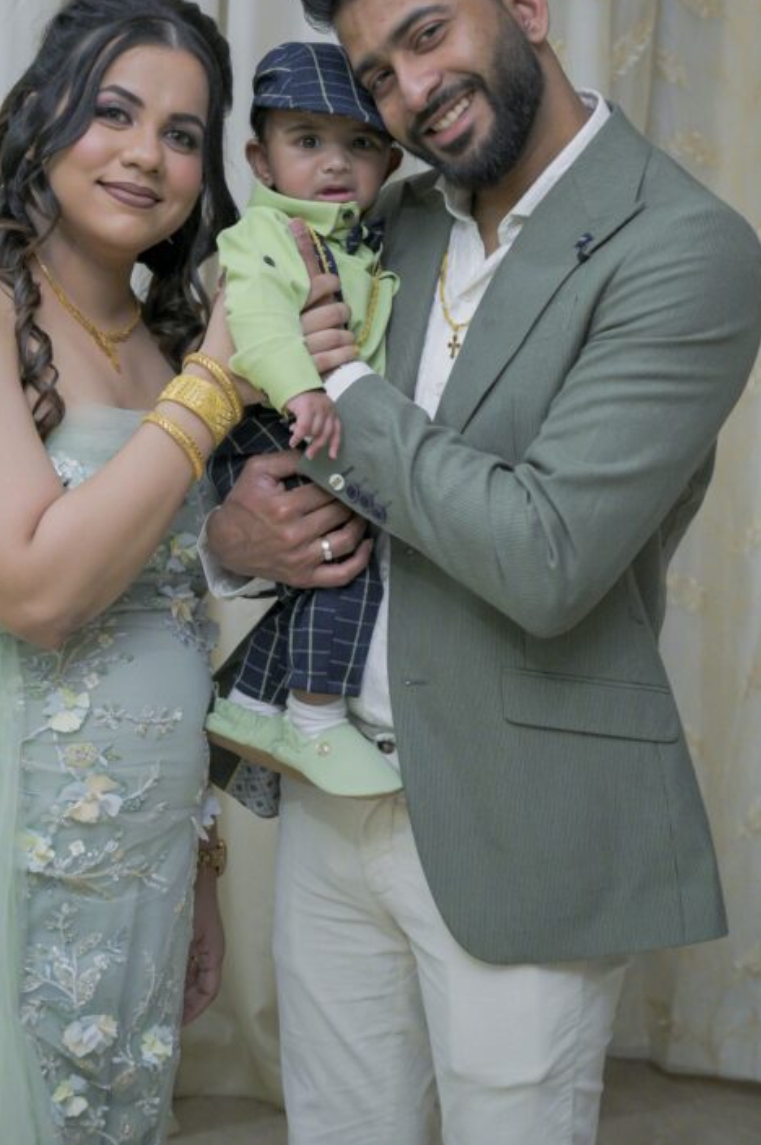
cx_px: 321
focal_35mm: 64
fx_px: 2033
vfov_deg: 31.1
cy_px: 330
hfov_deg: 21.2
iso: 4000
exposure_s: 1/160
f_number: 4
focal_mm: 44
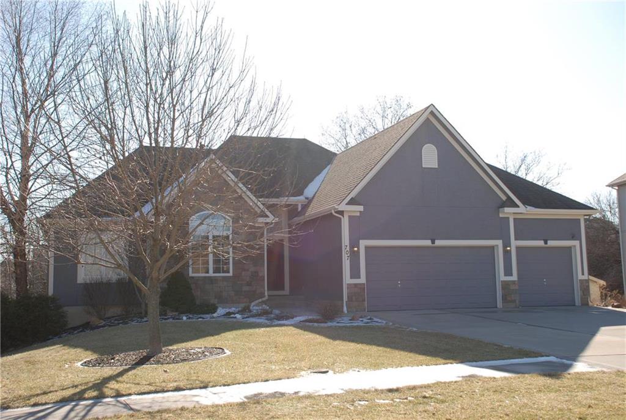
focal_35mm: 39
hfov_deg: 49.5
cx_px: 313
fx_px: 679
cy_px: 210
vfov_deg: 34.3
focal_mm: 26
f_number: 6.3
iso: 100
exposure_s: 1/200
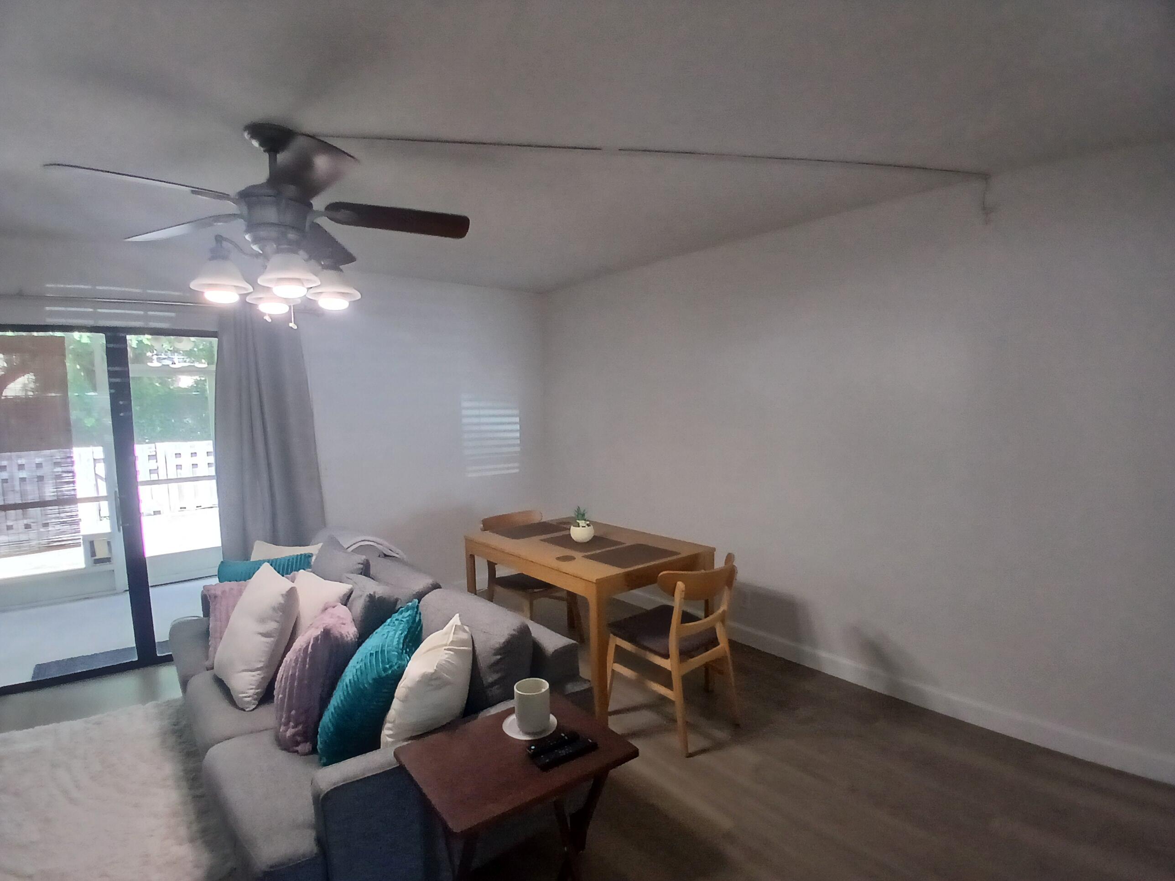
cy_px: 440
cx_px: 588
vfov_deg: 74.7
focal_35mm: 17
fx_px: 577
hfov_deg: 91.0
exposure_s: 1/30
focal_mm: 1.4
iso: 160
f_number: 2.2
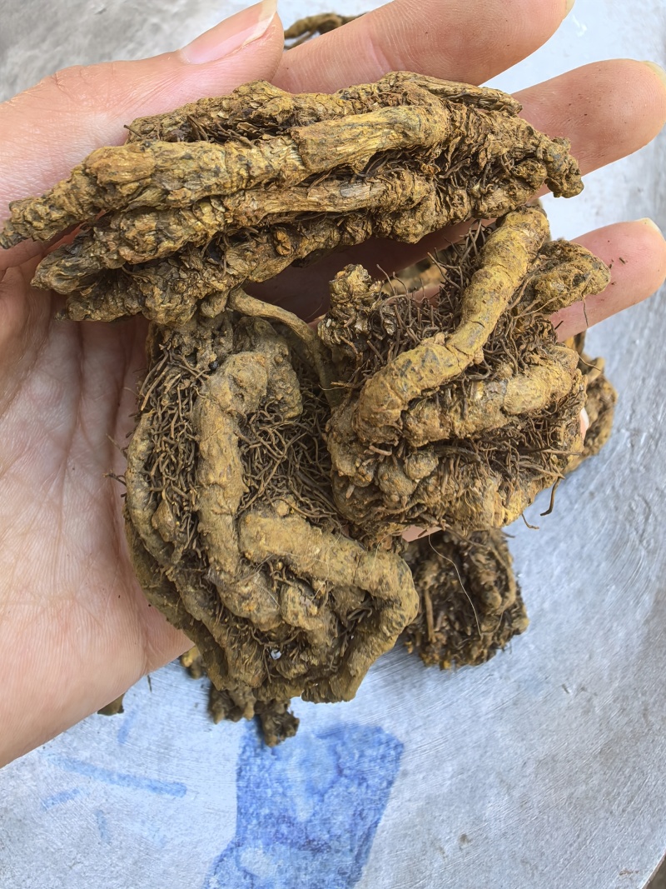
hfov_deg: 51.3
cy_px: 444
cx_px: 333
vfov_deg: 65.3
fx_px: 693
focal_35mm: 27
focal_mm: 1.95
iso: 80
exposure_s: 1/100
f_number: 2.2
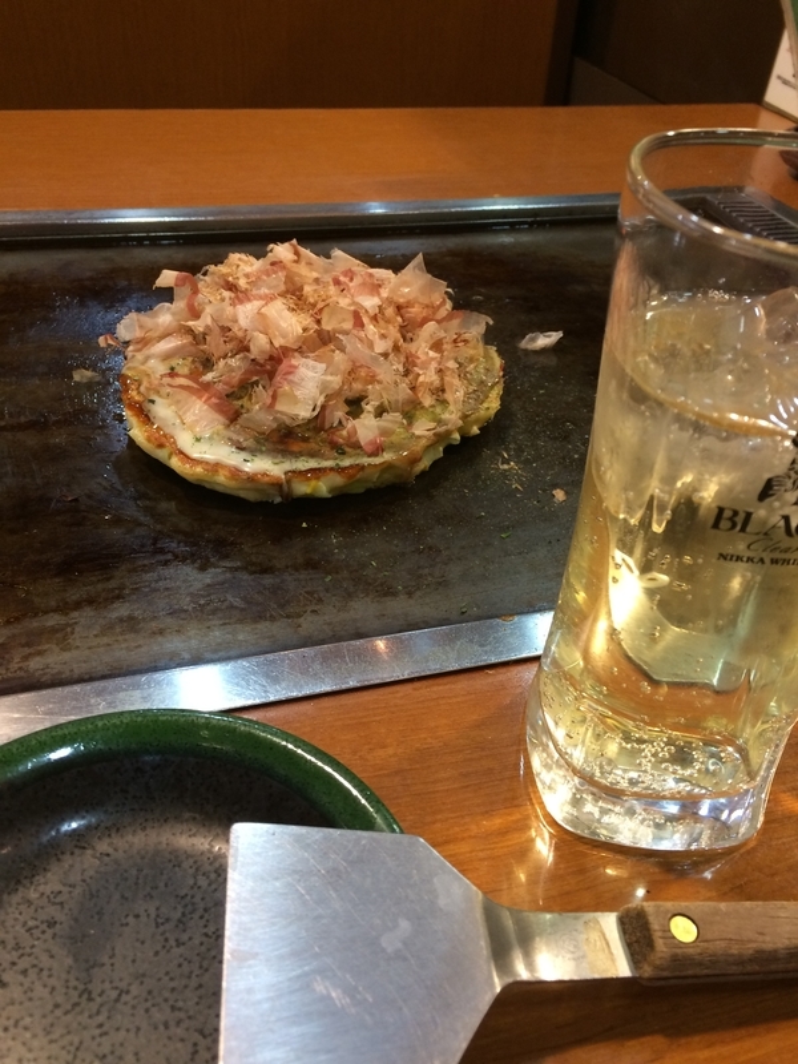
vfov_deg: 61.7
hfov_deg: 48.2
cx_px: 399
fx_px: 891
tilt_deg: -39.5
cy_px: 532
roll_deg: -3.9
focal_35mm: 29
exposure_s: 1/30
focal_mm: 4.15
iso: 125
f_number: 2.2
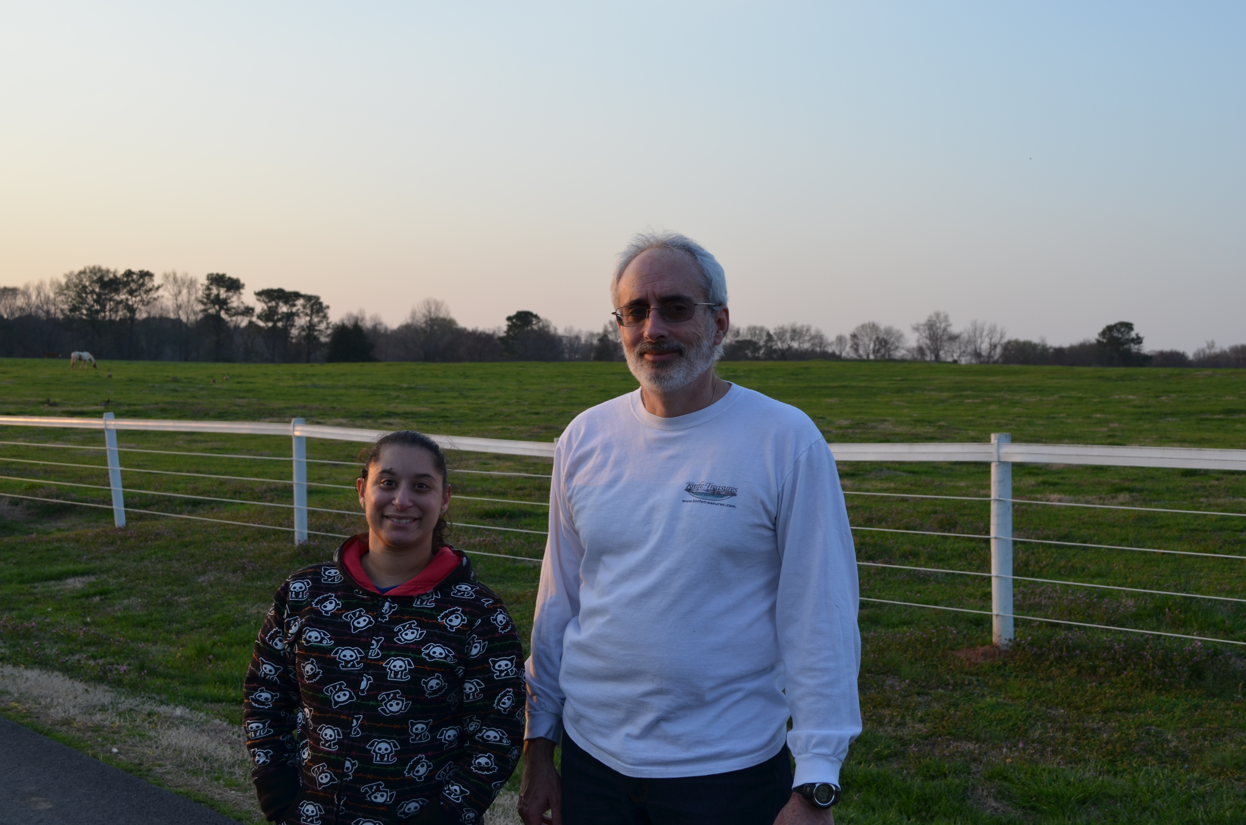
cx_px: 623
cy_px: 412
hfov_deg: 46.5
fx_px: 1451
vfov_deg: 31.8
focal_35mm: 42
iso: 200
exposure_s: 1/200
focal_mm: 28
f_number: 7.1
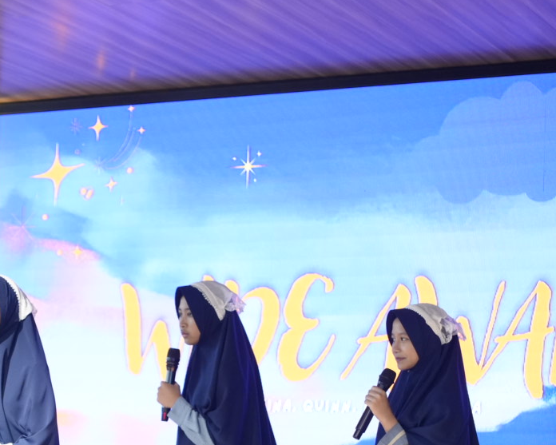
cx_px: 179
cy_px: 422
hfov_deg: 17.6
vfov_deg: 14.0
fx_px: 1794
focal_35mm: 109
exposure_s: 1/400
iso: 3200
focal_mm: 50
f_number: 2.5
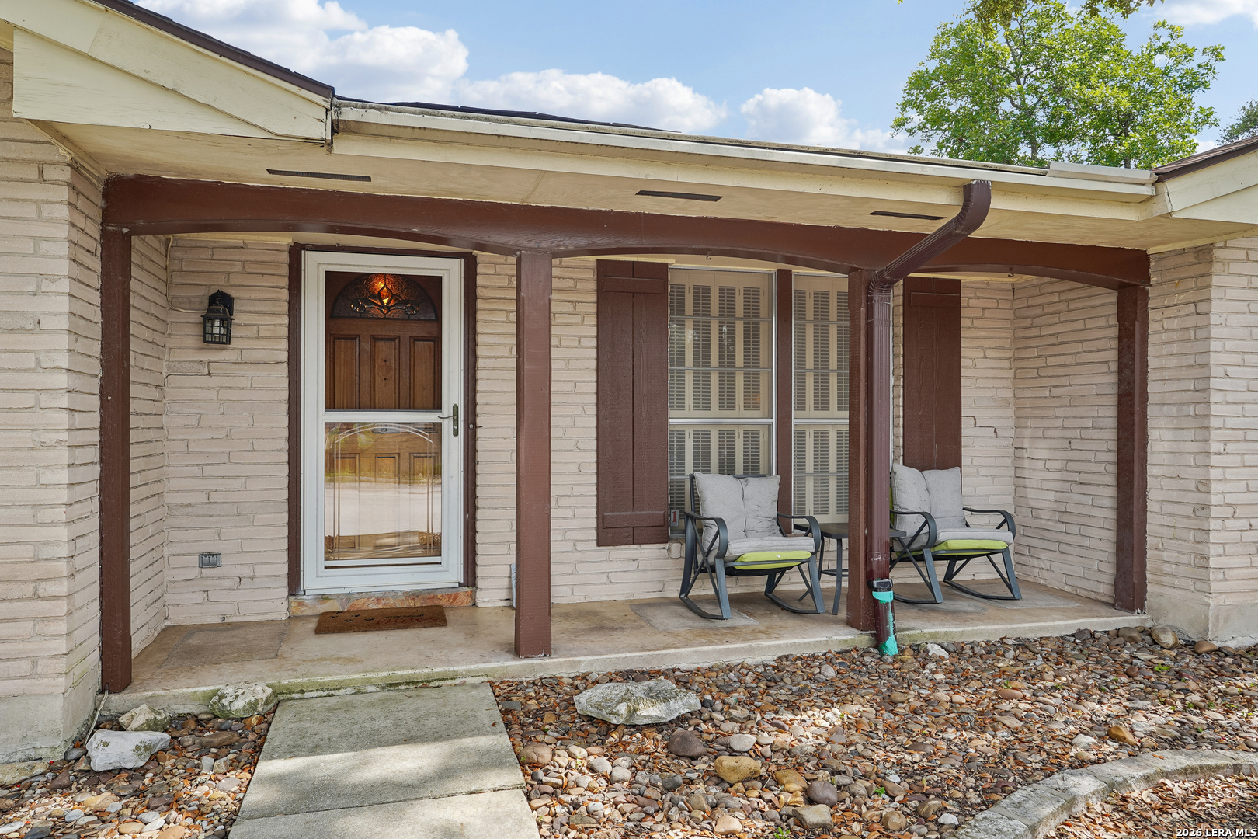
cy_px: 420
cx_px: 629
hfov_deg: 72.6
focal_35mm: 24
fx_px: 856
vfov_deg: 52.2
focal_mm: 24.5
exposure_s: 1/30
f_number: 8
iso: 100
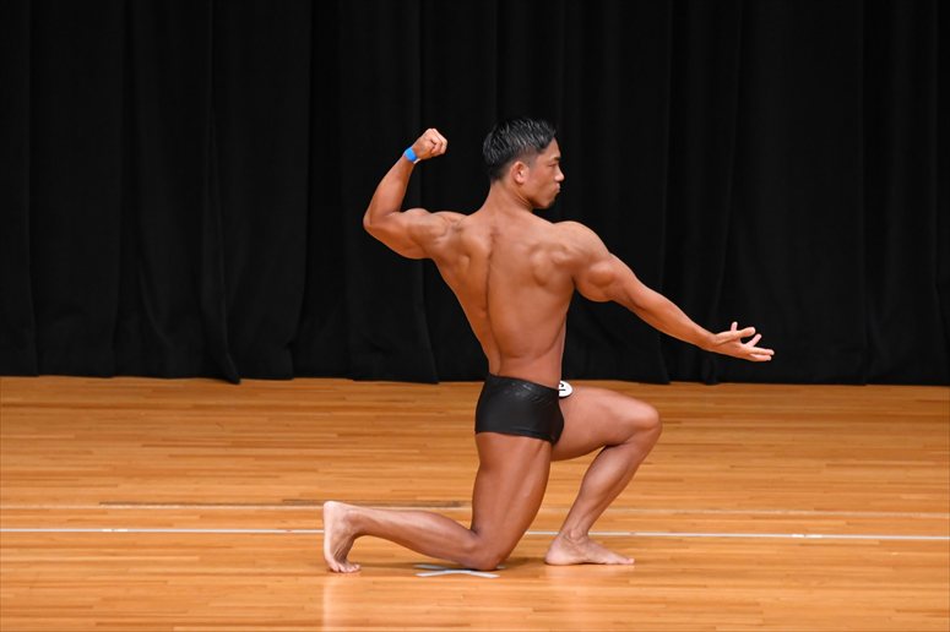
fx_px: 8309
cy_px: 316
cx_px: 475
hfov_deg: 6.5
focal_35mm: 315
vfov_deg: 4.4
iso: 3200
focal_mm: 210
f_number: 5.6
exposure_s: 1/400
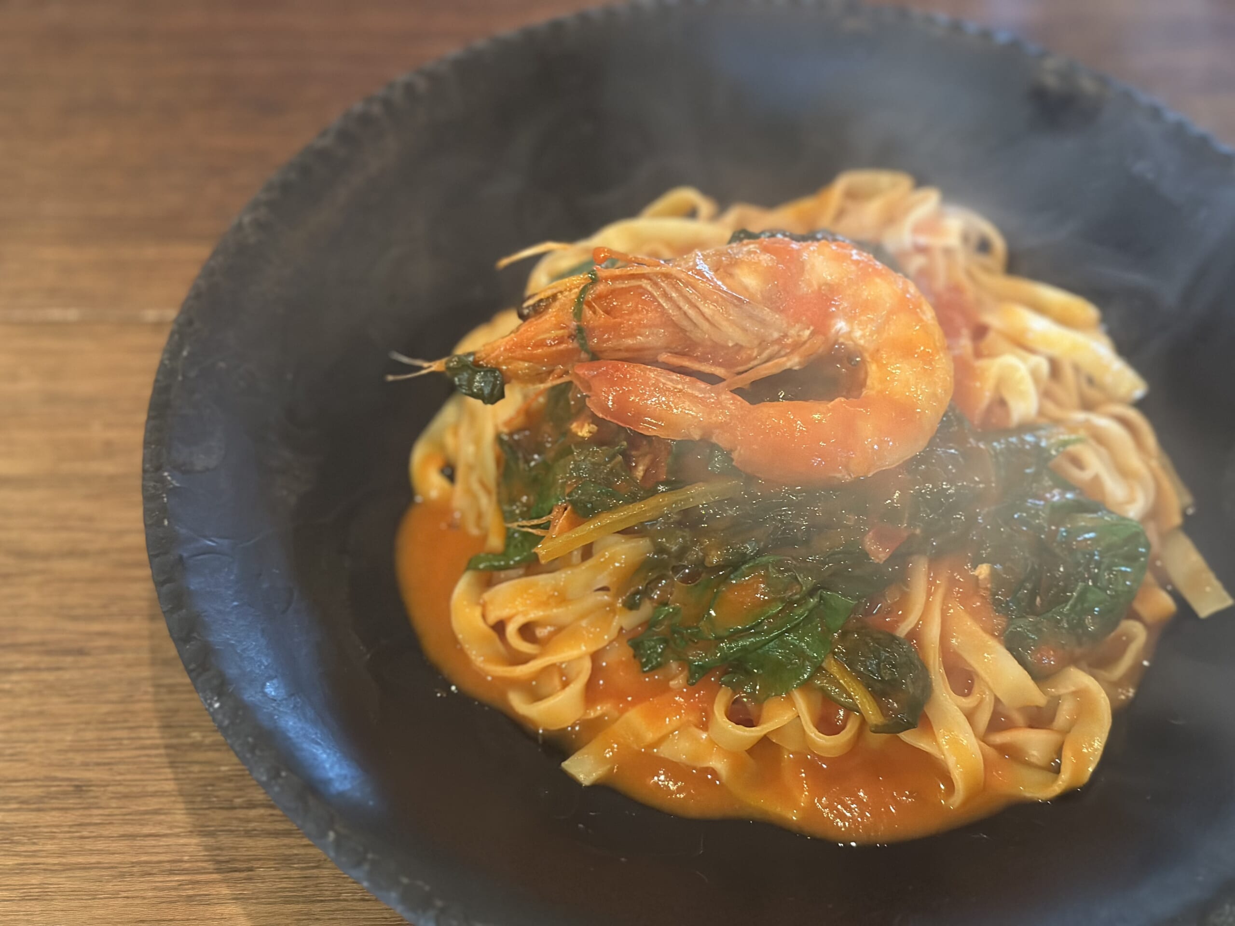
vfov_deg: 30.3
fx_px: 1713
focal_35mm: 48
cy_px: 463
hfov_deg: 39.7
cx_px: 618
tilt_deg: -52.1
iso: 640
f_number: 1.78
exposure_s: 1/30
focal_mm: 6.86
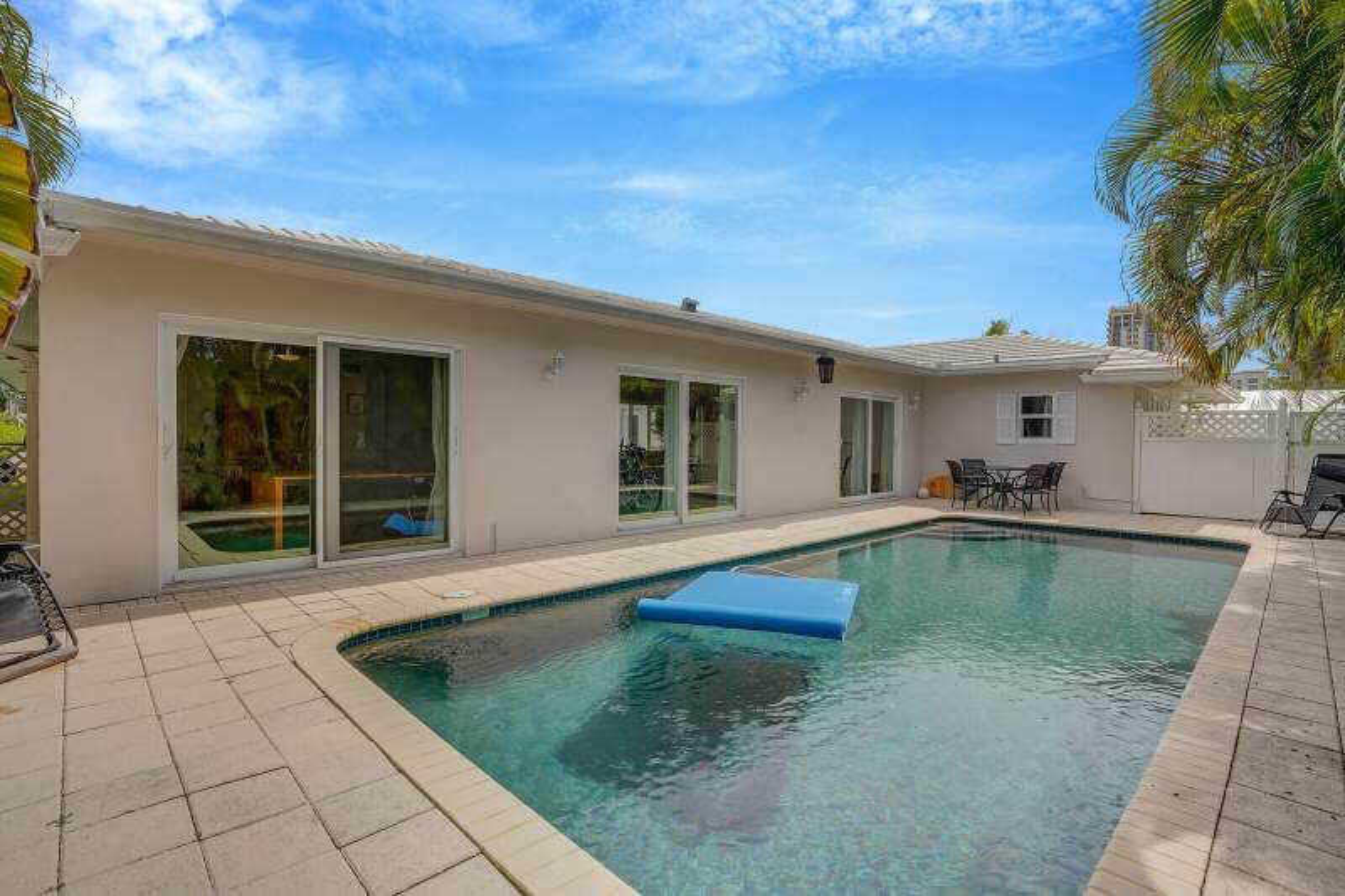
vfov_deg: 73.7
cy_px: 448
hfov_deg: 96.7
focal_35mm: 16
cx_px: 672
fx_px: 598
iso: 800
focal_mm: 16
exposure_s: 1/1600
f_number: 8
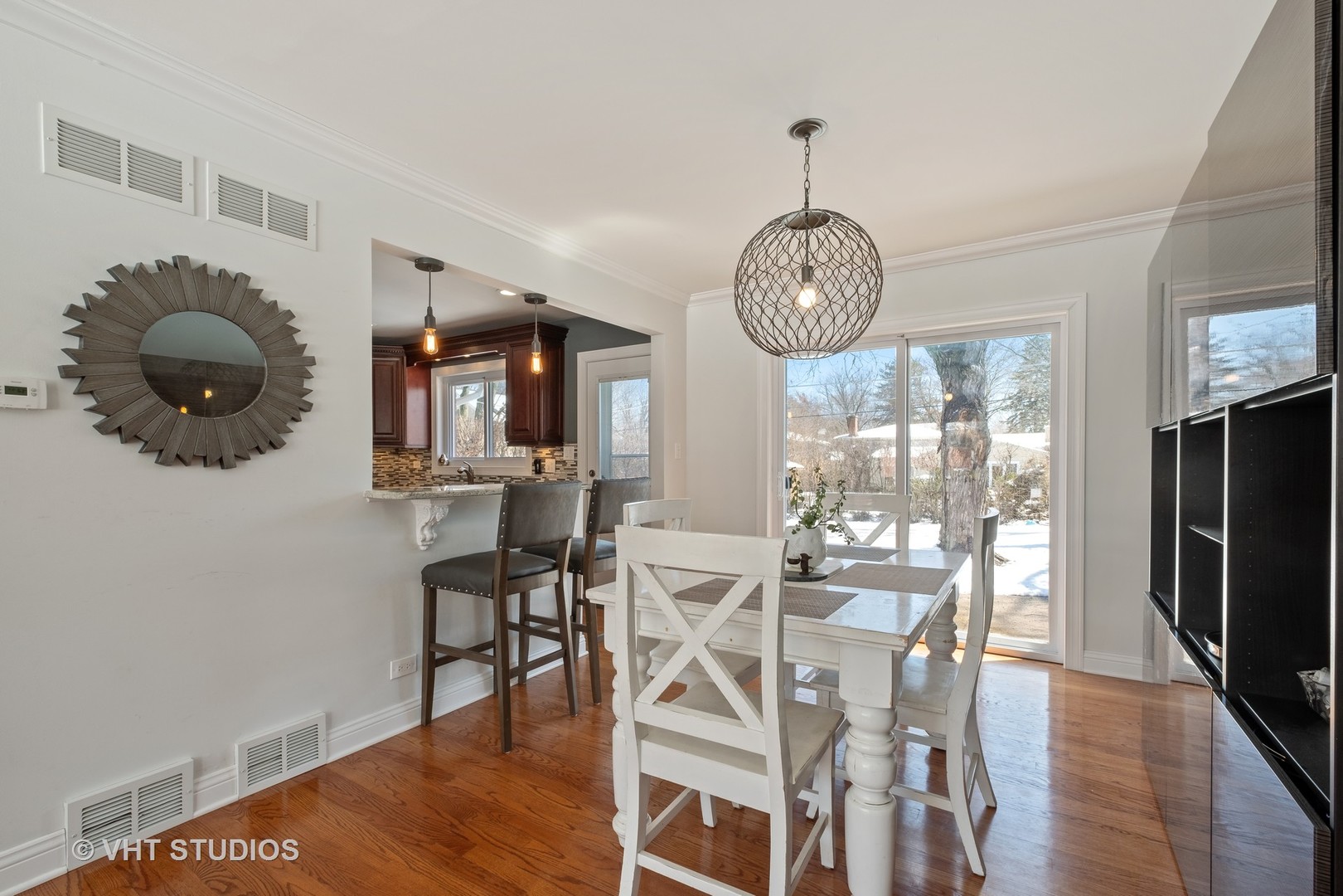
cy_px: 448
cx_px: 672
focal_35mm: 15
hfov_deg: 100.4
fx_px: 560
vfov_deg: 77.3
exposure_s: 1/10
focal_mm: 10
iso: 200
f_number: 9
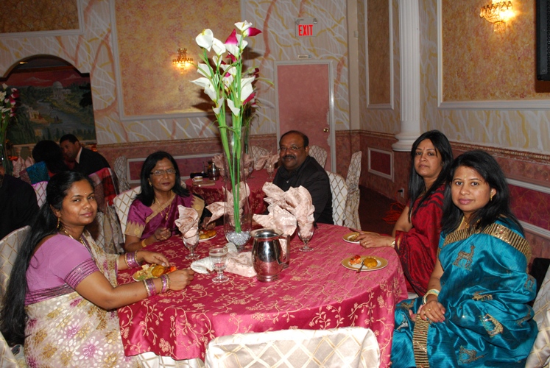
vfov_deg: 43.7
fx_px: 459
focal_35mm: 30
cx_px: 275
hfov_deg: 61.9
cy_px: 184
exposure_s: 1/60
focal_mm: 20
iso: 800
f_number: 7.1
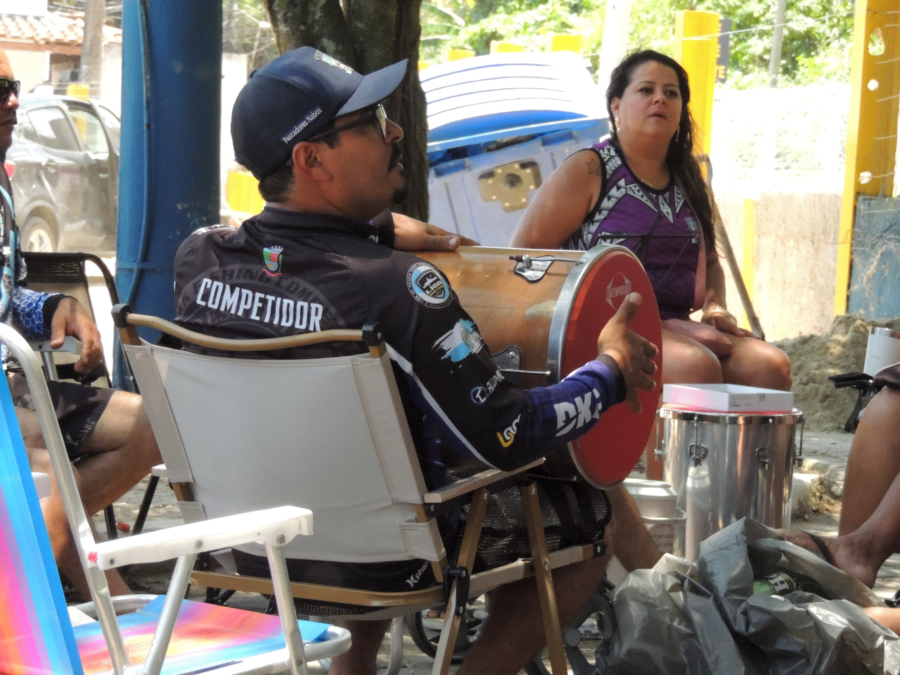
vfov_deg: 10.2
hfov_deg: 13.6
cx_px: 450
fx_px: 3770
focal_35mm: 145
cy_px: 338
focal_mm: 25.8
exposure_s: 1/1000
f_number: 4.4
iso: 1600
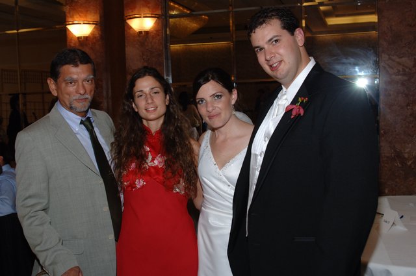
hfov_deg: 46.5
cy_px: 138
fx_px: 485
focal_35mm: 42
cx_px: 208
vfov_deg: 31.8
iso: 400
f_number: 5
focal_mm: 28
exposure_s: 1/50
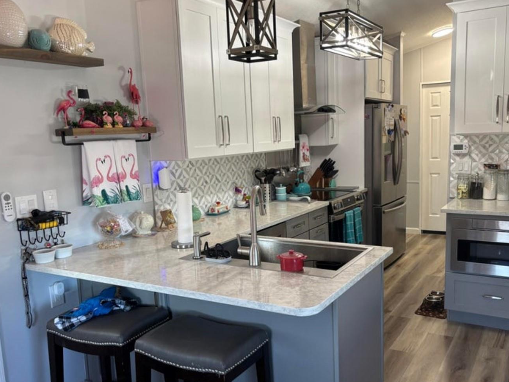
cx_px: 278
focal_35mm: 32
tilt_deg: -8.5
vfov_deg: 44.1
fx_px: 470
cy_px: 202
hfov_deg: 56.7
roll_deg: +2.1
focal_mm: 5.96
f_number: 1.6
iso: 100
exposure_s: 1/60
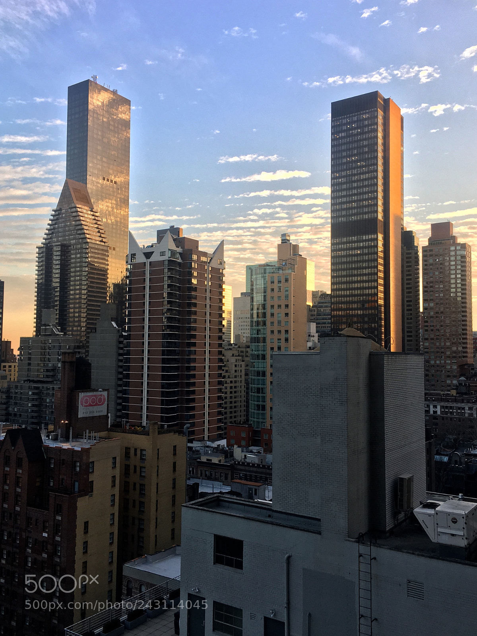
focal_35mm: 29
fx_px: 533
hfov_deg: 48.2
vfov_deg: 61.7
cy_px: 318
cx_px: 238
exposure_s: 1/194
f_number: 2.2
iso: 25
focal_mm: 4.15
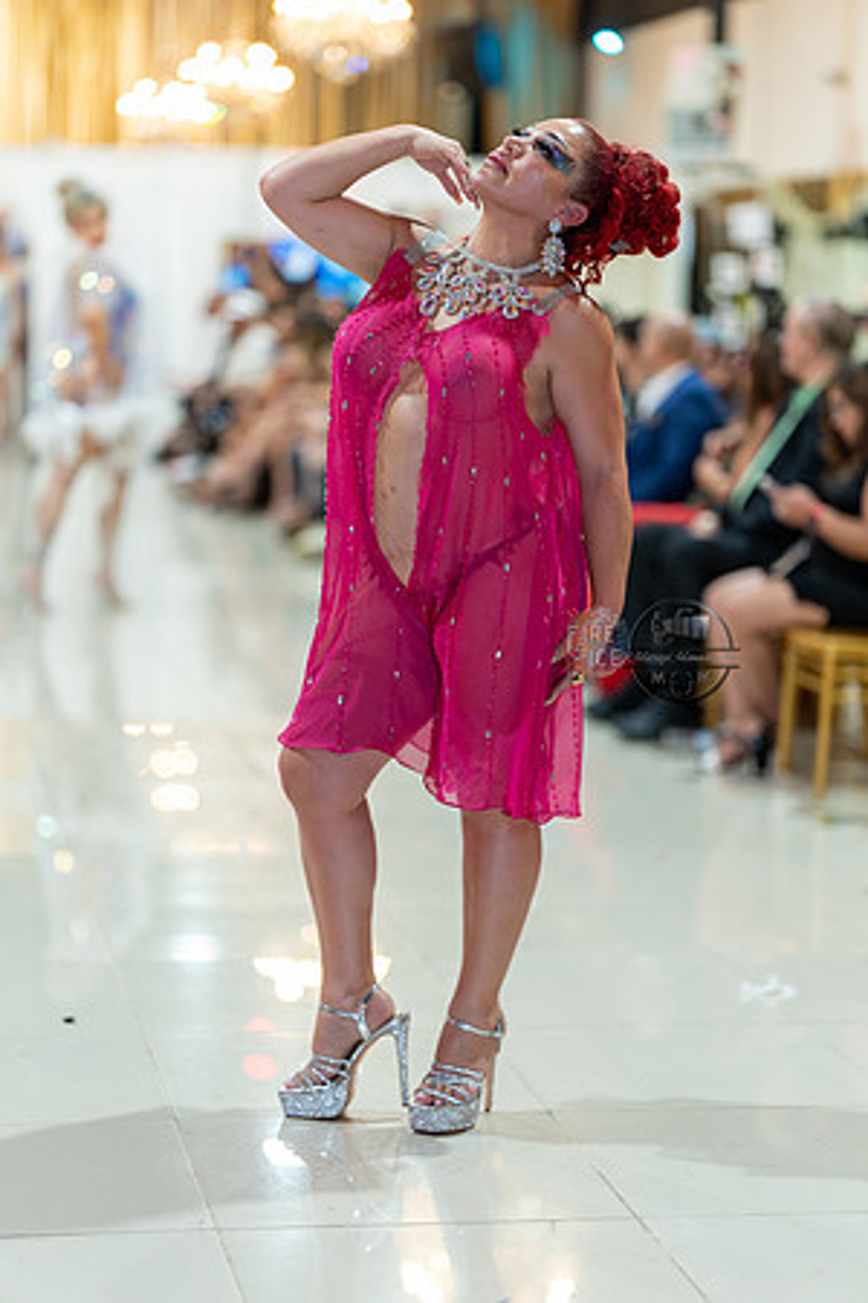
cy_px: 652
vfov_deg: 23.9
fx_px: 3074
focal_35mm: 85
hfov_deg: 16.1
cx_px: 434
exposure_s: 1/160
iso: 250
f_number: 1.4
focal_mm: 85
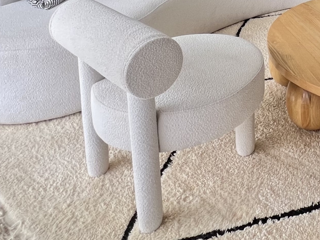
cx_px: 338
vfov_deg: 27.1
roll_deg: +0.6
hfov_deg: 38.4
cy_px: -94
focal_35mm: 42
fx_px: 388
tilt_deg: -6.6
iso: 64
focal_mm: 1.57
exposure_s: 1/99
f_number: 1.8
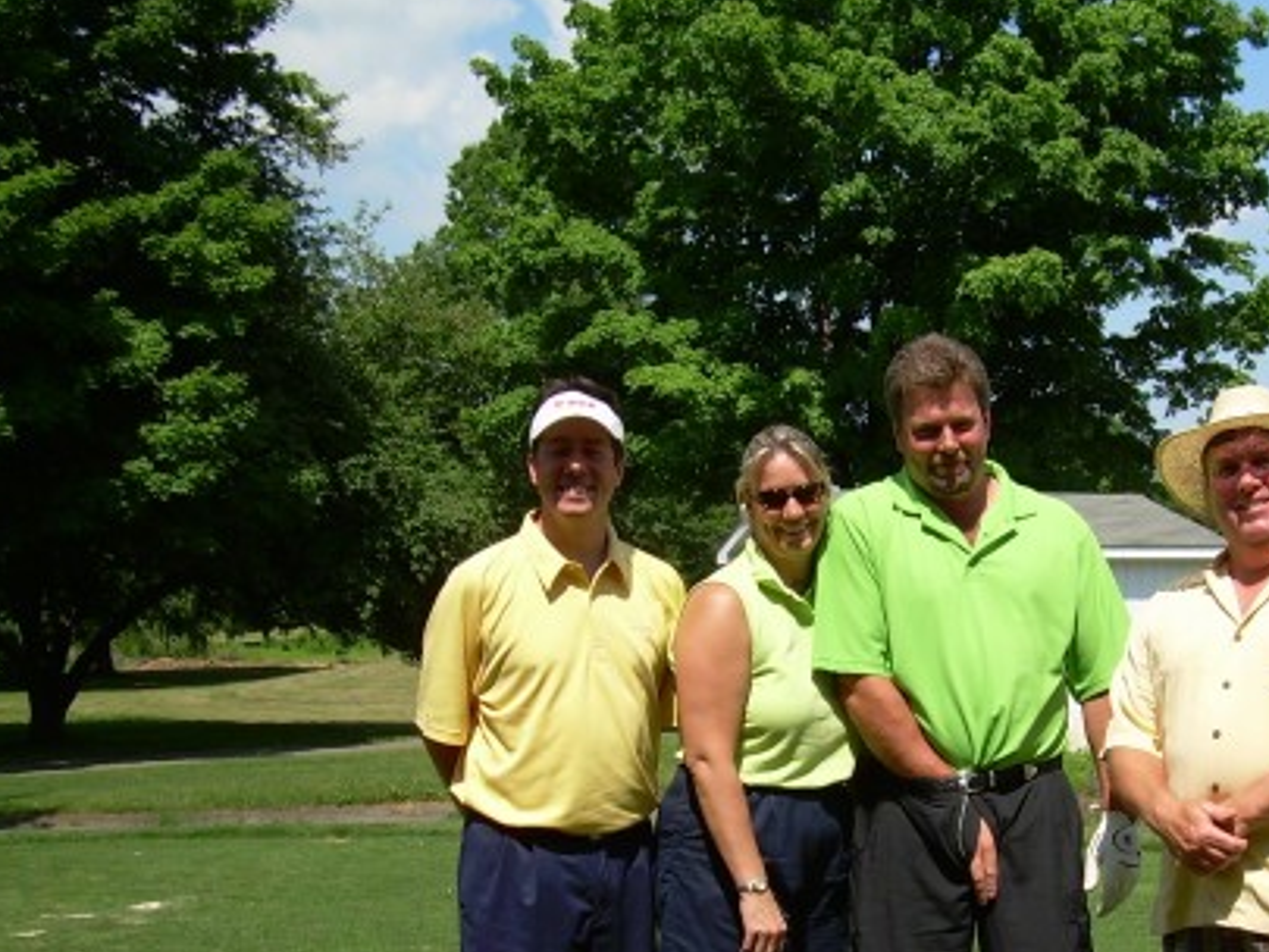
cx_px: 912
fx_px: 2200
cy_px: 651
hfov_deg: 31.7
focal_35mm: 60
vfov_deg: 24.3
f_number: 2.8
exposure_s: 1/917
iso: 50
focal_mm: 6.3
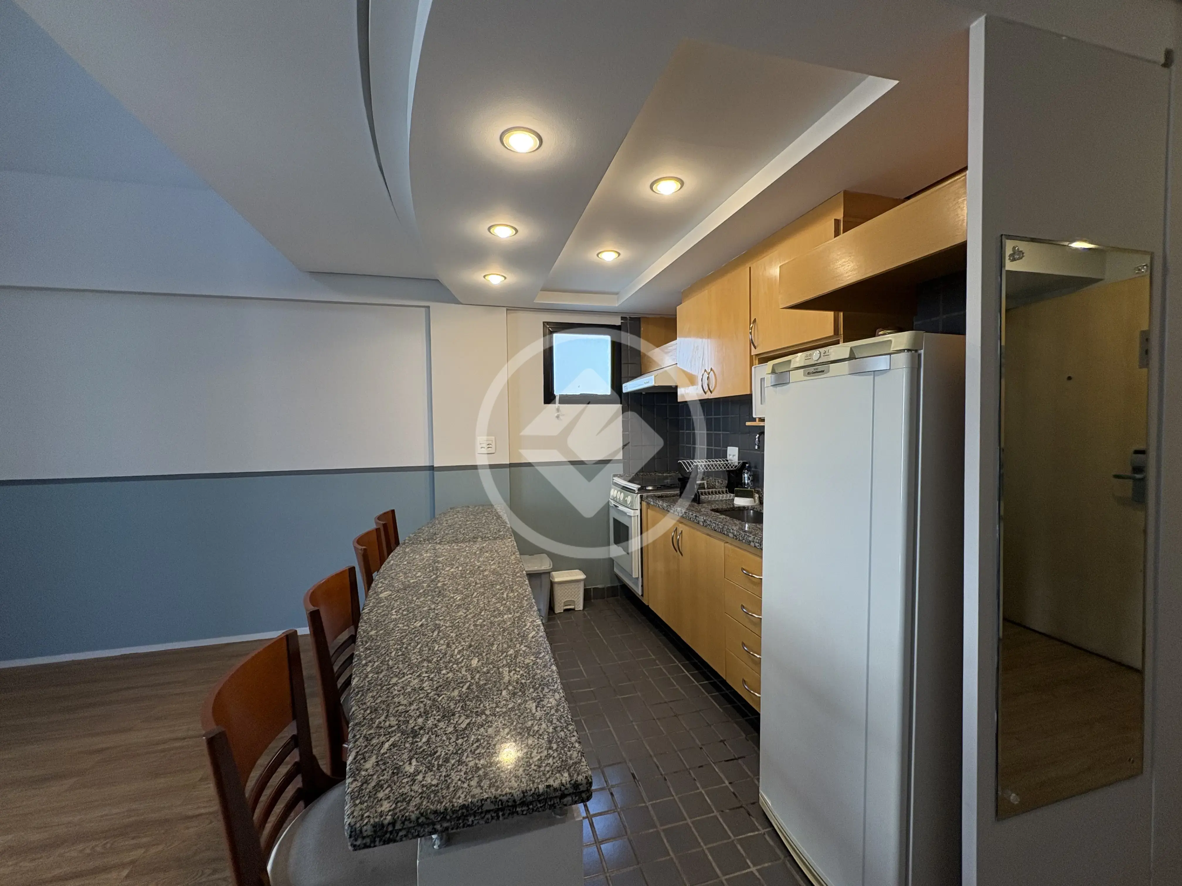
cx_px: 591
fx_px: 478
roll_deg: +1.3
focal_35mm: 14
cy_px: 443
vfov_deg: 85.7
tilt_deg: -1.7
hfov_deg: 102.1
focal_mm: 2.22
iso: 125
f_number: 2.2
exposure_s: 1/120
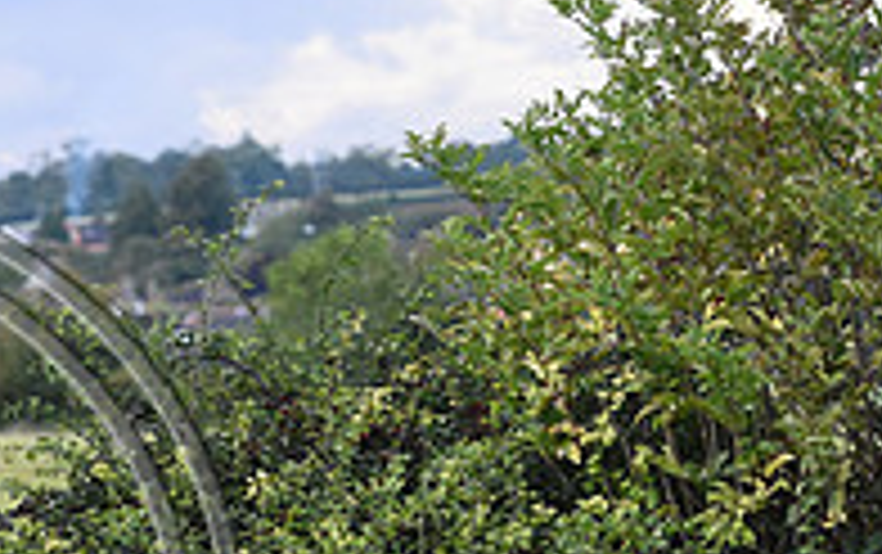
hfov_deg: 5.1
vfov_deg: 3.2
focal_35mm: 406
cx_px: -270
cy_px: 581
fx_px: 9770
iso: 3200
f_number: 5.6
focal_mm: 135
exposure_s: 1/1250
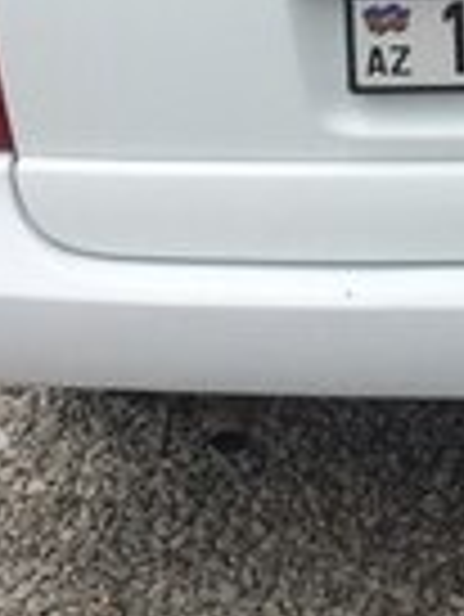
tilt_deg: -15.4
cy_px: -162
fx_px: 1874
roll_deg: +2.9
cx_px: 595
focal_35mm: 105
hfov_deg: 13.6
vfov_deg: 17.6
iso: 32
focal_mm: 4.15
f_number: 2.2
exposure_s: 1/2740
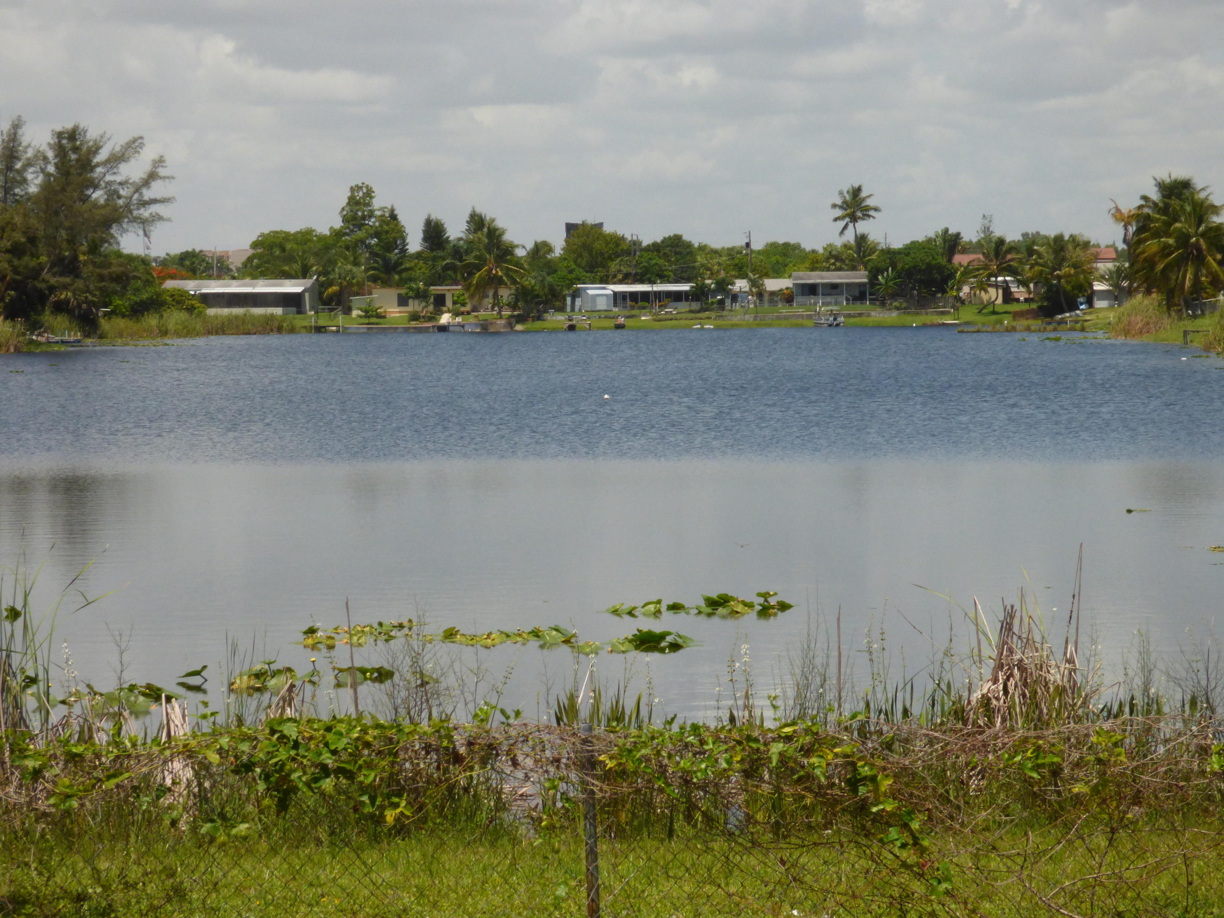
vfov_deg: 14.8
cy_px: 459
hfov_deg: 19.6
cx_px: 612
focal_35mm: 100
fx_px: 3536
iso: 400
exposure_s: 1/2000
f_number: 6.3
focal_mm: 17.86
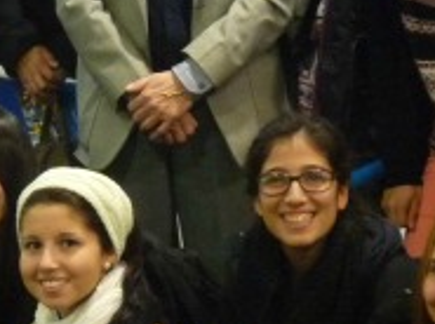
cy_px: 162
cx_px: 221
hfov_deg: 11.7
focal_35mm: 169
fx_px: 2120
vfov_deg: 8.8
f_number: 3
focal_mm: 6.9
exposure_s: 1/8
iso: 400
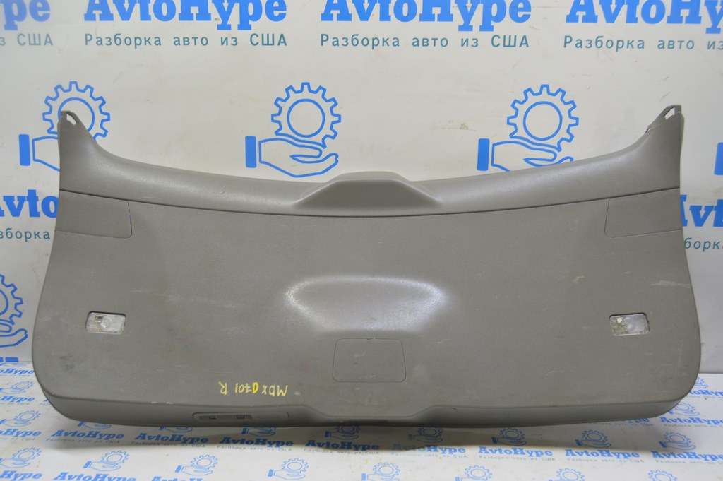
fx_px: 602
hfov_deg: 62.0
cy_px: 240
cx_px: 362
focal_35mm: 30
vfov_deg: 43.5
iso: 400
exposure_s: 1/20
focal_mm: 20
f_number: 5.6
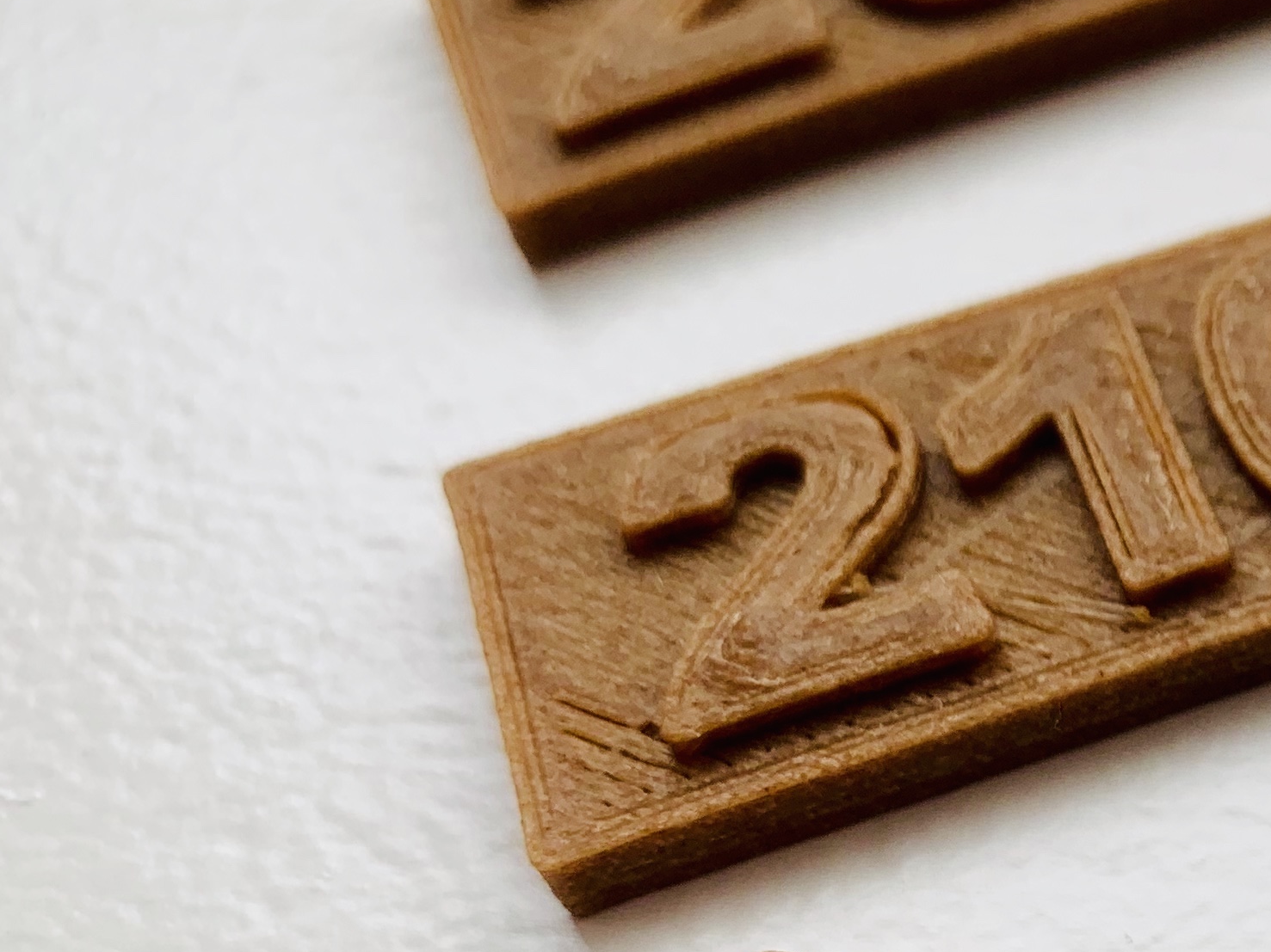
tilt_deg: -55.6
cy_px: 709
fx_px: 2606
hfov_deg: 24.2
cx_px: 1618
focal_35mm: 71
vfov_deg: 20.6
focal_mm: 4.25
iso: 25
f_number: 1.8
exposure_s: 1/144
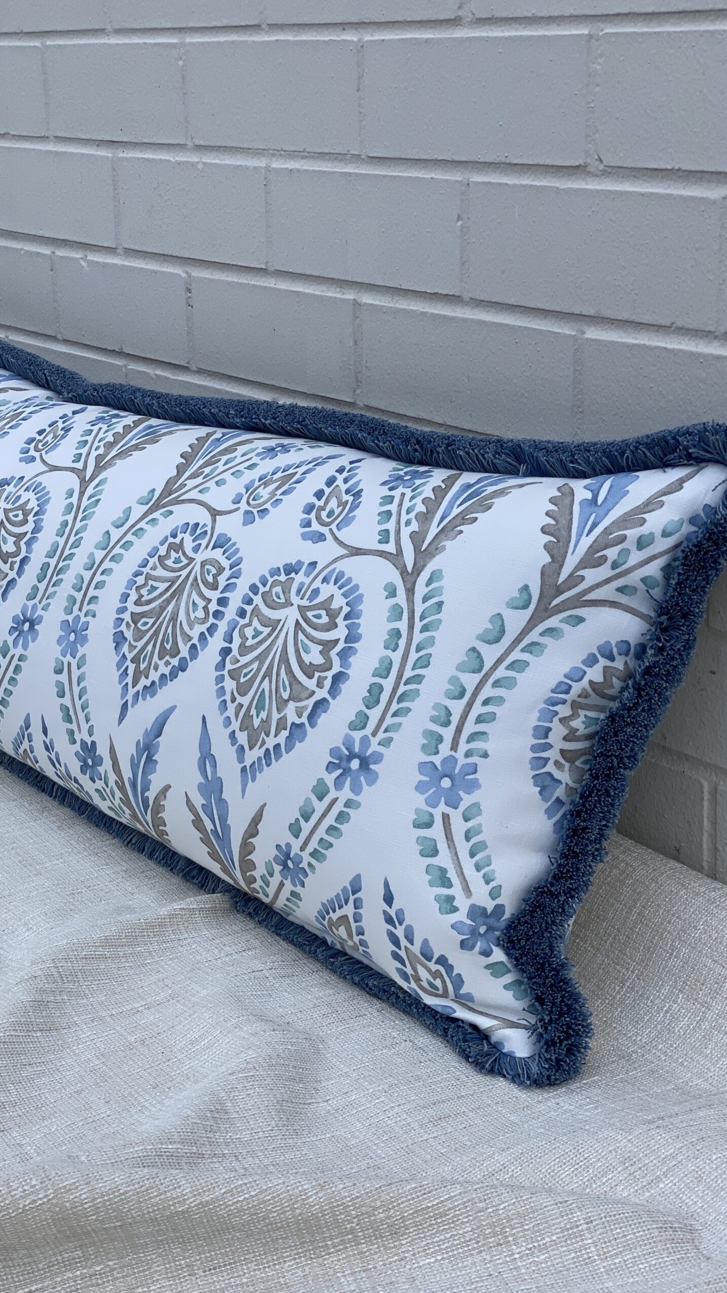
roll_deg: +1.8
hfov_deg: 21.0
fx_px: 1953
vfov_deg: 36.6
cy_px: 650
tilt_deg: -17.4
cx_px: 276
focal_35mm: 57
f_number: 2
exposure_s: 1/657
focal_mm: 6
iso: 20
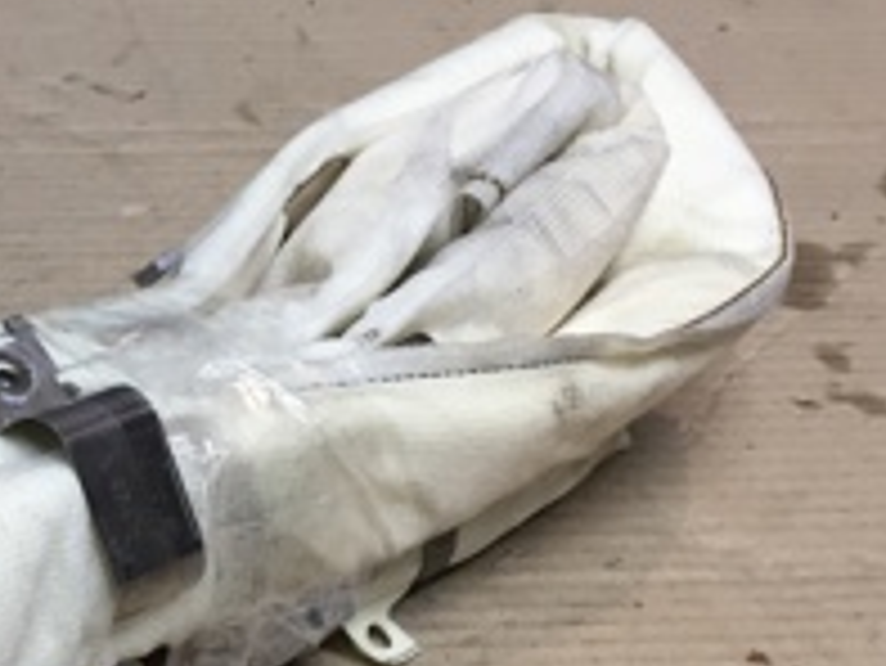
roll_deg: -2.4
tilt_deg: -30.6
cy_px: 360
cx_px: -319
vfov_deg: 15.7
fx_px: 2407
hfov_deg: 19.0
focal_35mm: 94
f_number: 2.2
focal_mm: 4.15
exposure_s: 1/33
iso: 32
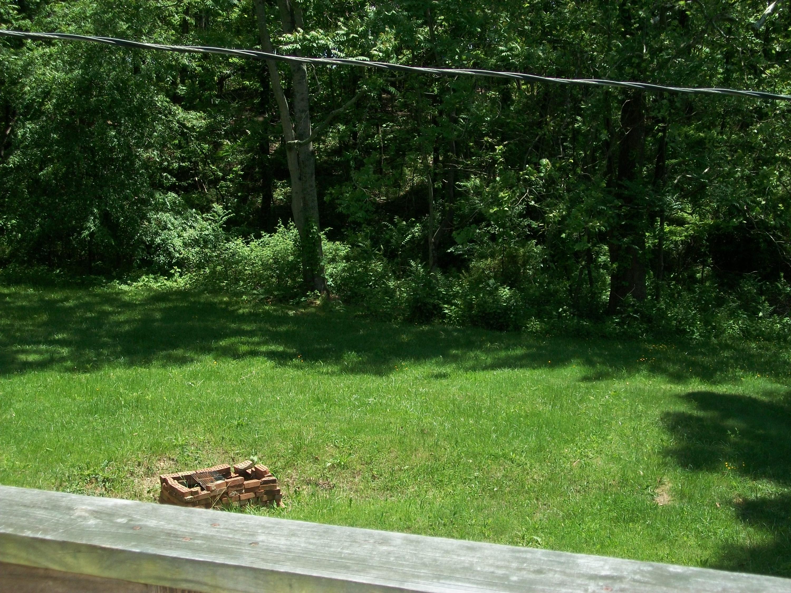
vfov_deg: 29.1
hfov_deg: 38.2
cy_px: 296
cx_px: 396
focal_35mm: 50
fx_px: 1143
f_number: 3.6
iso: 80
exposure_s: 1/500
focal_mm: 8.8
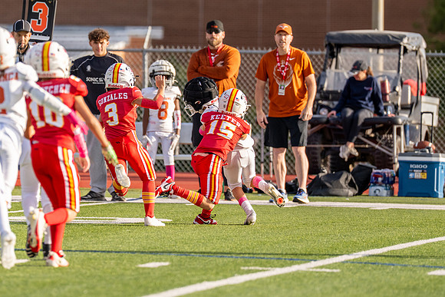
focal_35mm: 410
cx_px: 167
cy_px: 105
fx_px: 5073
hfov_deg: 5.0
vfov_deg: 3.4
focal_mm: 200
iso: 200
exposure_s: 1/3200
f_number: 2.8
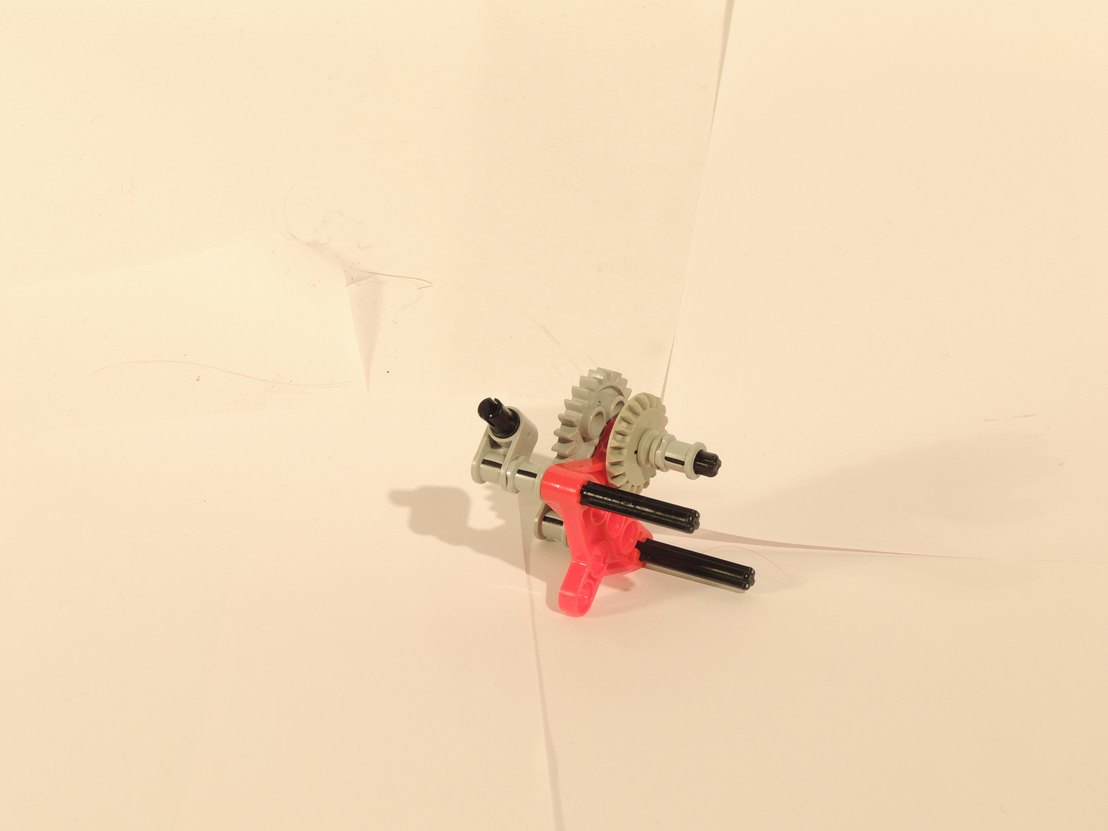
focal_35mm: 135
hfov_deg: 14.6
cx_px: 554
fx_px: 4321
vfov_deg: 11.0
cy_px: 416
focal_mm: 24
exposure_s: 1/2.5
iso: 100
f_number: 6.1
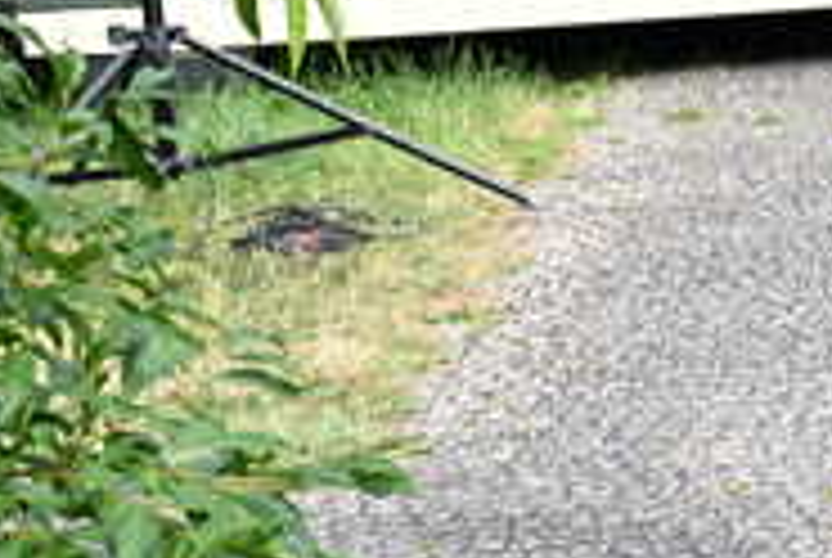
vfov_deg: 10.2
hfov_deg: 14.8
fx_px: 3102
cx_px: 1007
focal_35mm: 134
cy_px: 27
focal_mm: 36
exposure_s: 1/800
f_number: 5.6
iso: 800
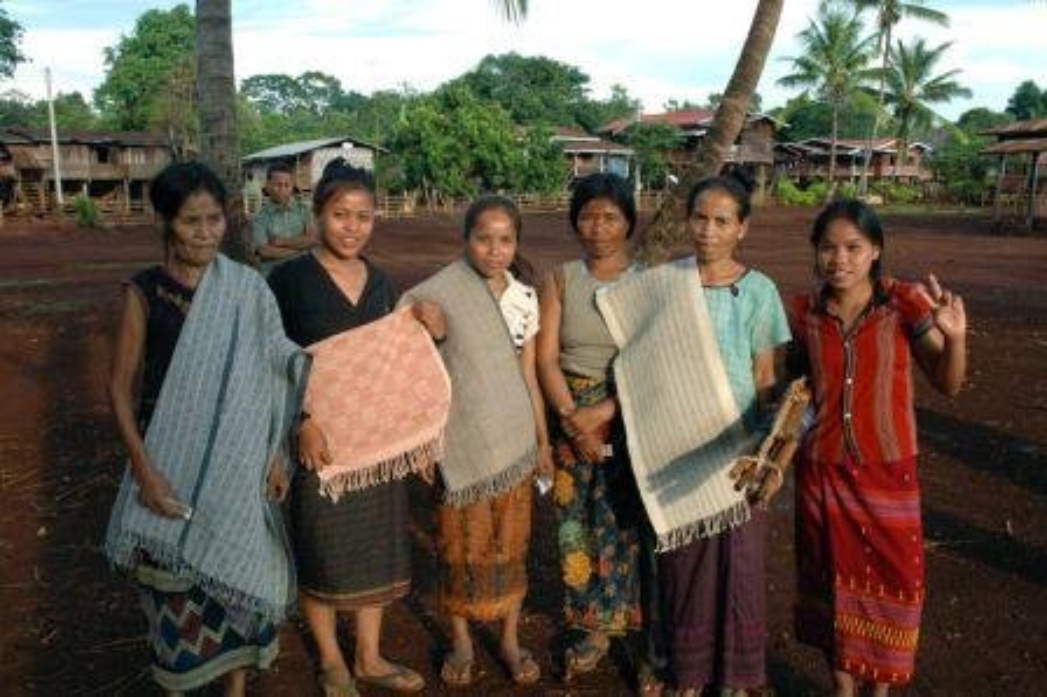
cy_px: 348
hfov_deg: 53.2
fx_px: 1046
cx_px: 524
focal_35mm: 36
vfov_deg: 36.8
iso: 800
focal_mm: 24
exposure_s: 1/160
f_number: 8
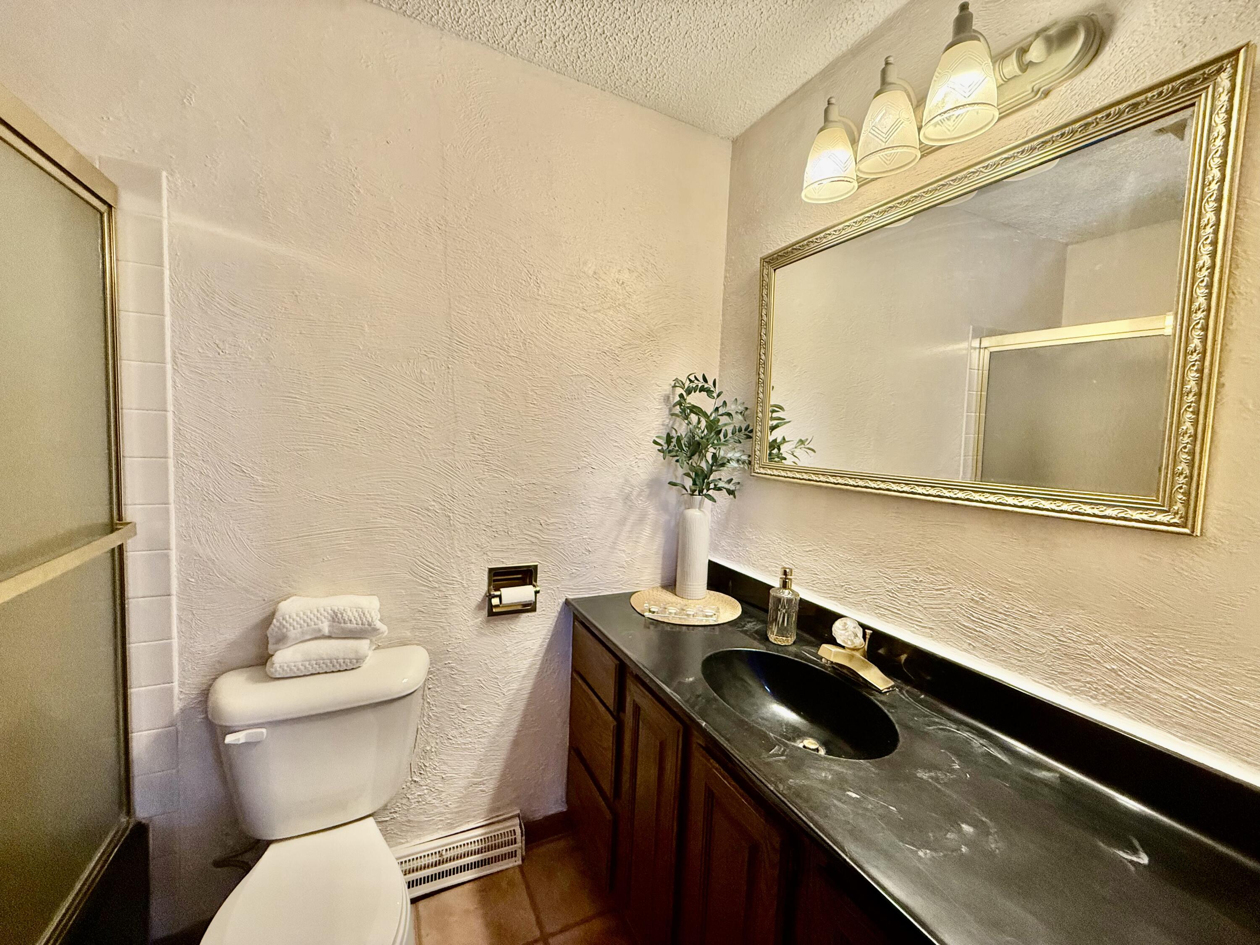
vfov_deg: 85.7
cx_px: 630
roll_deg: -3.0
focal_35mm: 14
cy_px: 472
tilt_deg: -4.8
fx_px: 510
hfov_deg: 102.1
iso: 250
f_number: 2.2
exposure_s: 1/120
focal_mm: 2.22
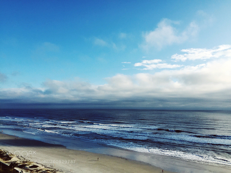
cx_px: 116
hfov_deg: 61.7
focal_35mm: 29
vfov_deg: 48.2
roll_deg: -0.2
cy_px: 86
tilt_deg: +7.6
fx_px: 194
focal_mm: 4.15
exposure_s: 1/1980
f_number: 2.2
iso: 32
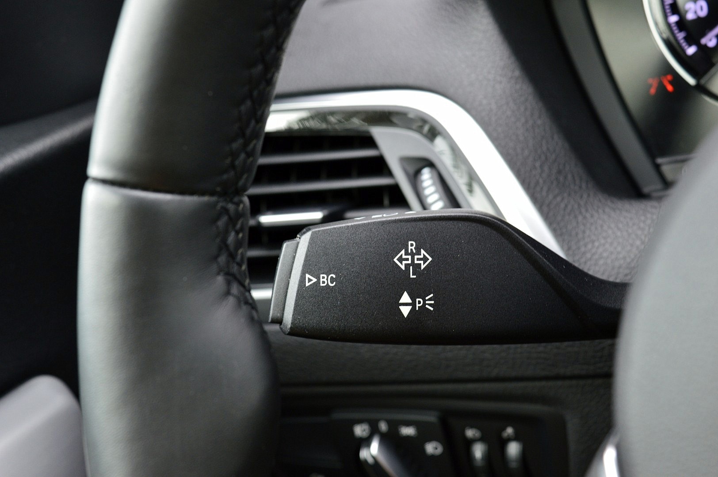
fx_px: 1196
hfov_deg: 33.4
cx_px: 359
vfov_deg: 22.6
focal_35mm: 60
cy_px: 238
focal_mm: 40
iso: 450
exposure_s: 1/60
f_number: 8
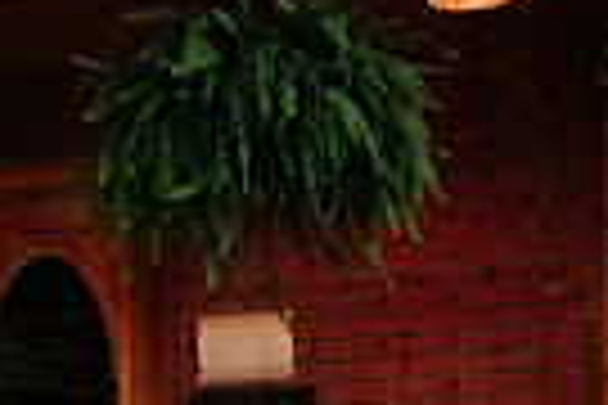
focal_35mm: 158
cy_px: 848
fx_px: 2668
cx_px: -288
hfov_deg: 12.4
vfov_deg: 8.2
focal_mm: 24
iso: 800
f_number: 4
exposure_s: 1/200
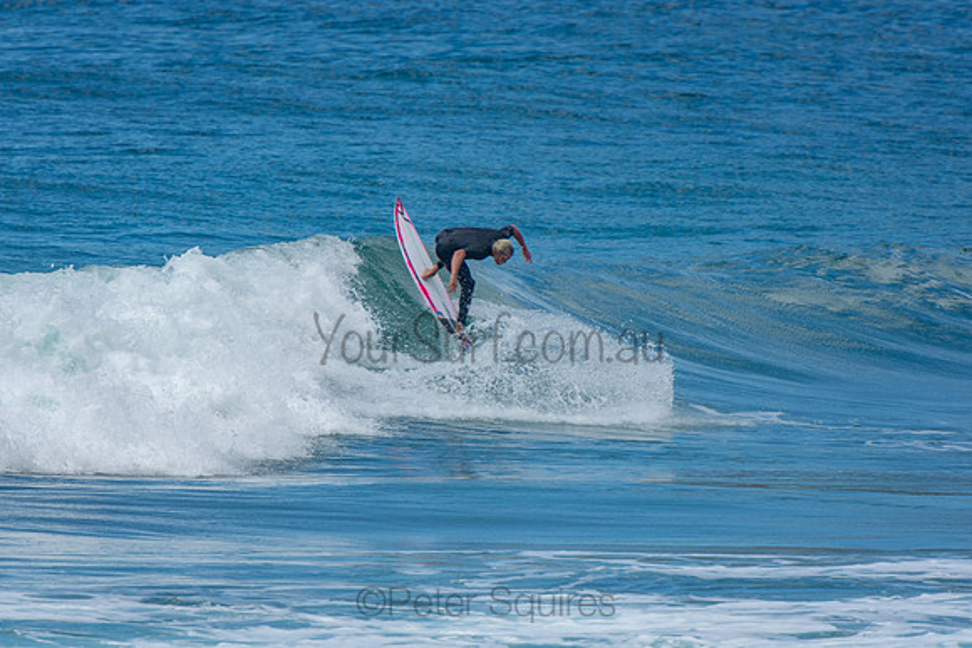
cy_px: 324
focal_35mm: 600
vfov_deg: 2.3
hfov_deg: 3.4
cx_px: 486
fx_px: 16203
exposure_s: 1/1250
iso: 200
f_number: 5.6
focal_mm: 400
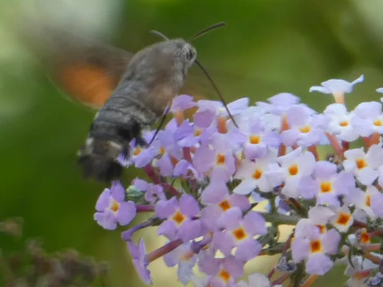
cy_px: 132
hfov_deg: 2.5
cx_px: 179
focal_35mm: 779
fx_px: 8617
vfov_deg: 1.9
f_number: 5.6
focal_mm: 125.5
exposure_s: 1/100
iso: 160
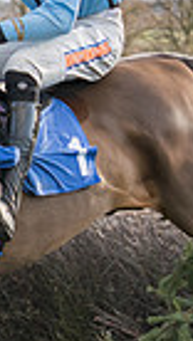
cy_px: 136
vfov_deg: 5.2
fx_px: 3762
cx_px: -56
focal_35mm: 415
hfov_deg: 2.9
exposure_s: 1/1250
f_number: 4
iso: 400
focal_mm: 70
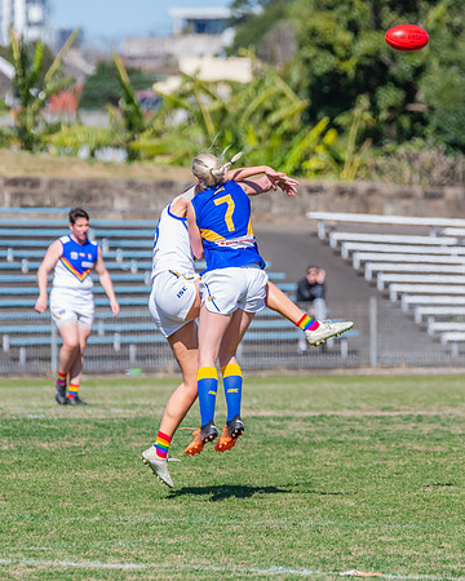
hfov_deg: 2.6
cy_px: 284
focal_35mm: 607
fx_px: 10436
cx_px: 226
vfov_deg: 3.2
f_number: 9
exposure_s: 1/1600
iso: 800
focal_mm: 420
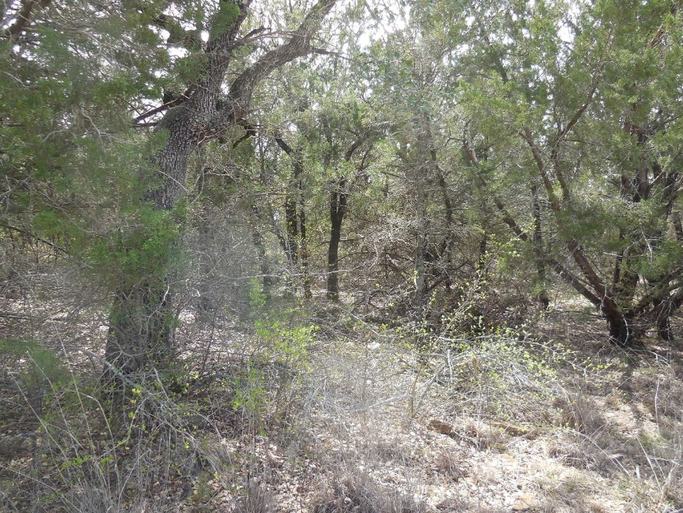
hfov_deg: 63.3
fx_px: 553
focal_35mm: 28
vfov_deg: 49.7
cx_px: 376
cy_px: 236
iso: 125
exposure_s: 1/250
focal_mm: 4.5
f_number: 3.1
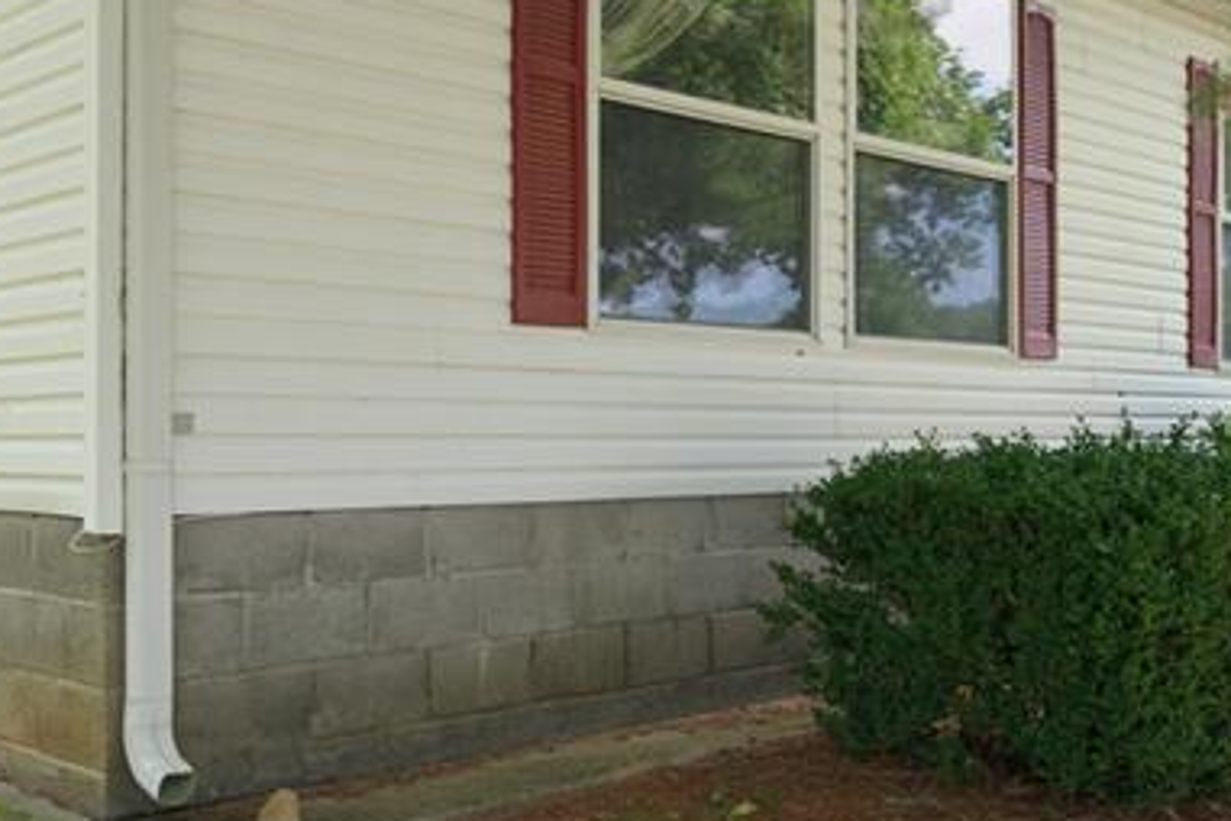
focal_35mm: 43
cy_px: 184
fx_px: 1470
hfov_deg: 45.3
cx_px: 523
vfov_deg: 30.5
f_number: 6.3
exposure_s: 1/40
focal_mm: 16
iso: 200
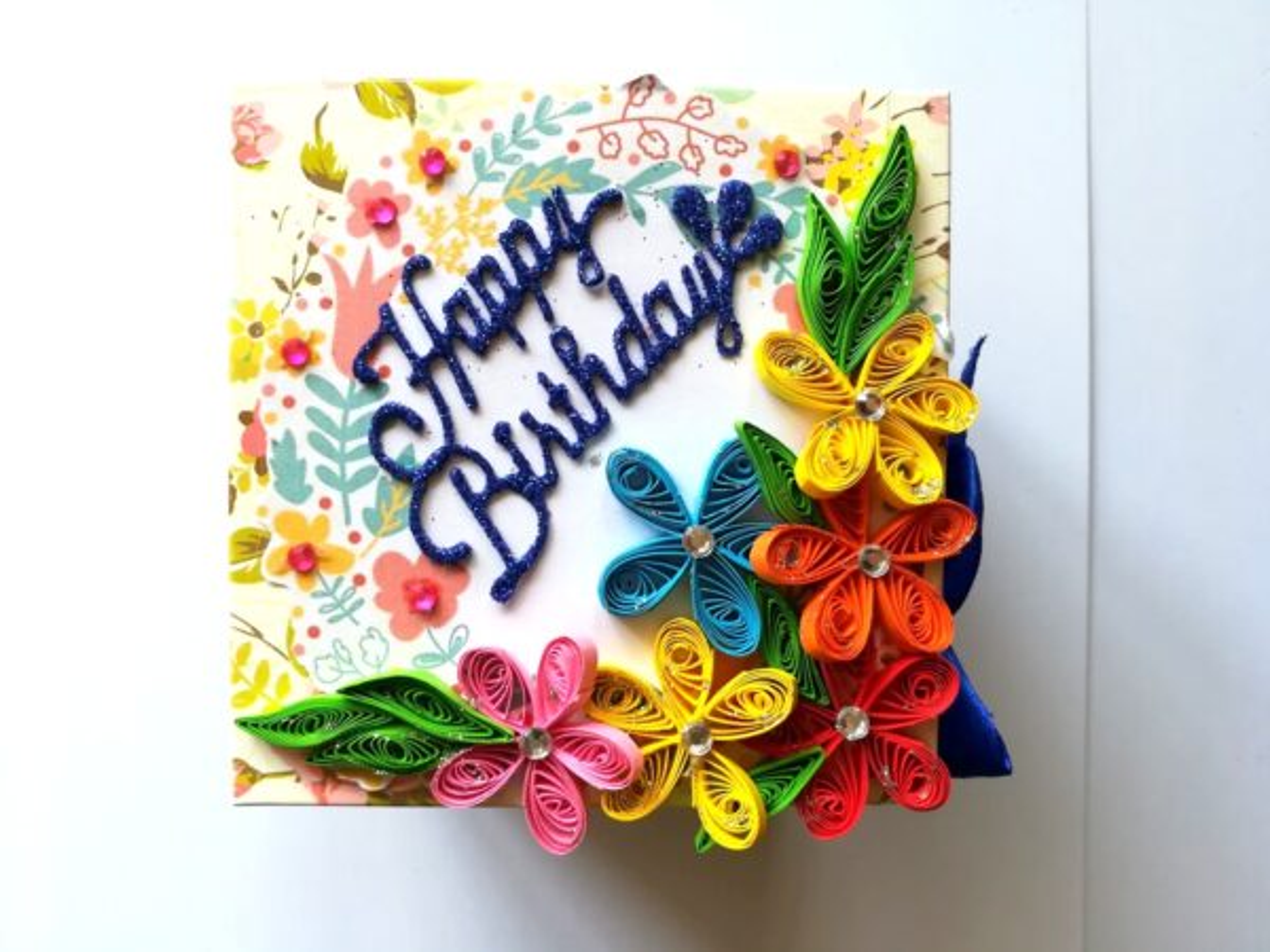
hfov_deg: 67.3
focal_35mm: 26
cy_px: 476
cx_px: 635
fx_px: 954
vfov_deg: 53.1
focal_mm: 3.83
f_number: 2.2
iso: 50
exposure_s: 1/50
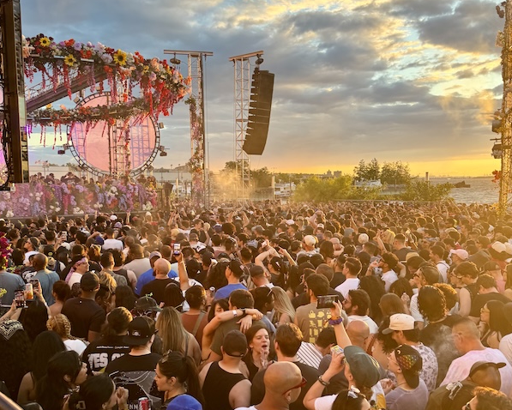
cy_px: 227
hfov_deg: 52.8
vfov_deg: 43.3
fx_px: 515
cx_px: 237
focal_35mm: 34
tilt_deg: -5.3
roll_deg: +3.1
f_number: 1.78
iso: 64
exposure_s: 1/212
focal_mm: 6.76
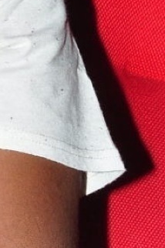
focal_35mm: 673
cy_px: 69
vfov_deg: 3.1
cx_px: -204
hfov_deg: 2.0
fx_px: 4636
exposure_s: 1/125
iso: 500
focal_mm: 80
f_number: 13
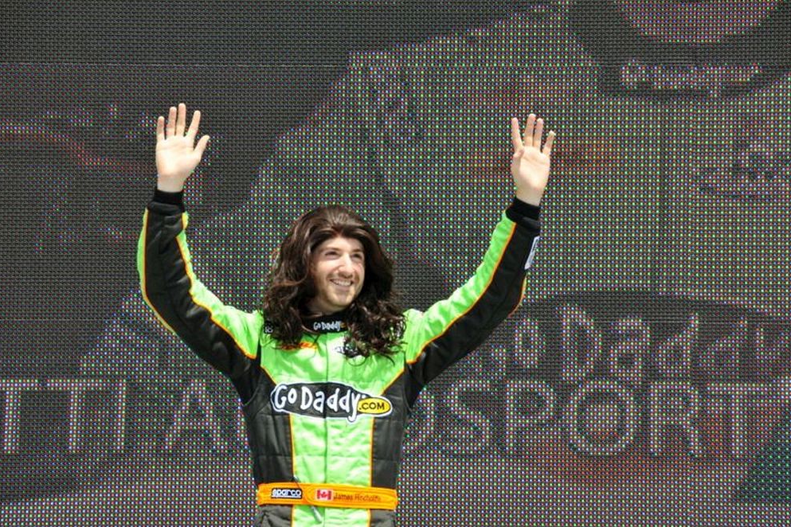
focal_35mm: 302
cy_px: 264
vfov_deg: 4.6
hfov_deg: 6.8
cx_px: 394
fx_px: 6635
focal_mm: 200
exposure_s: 1/400
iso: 400
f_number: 10
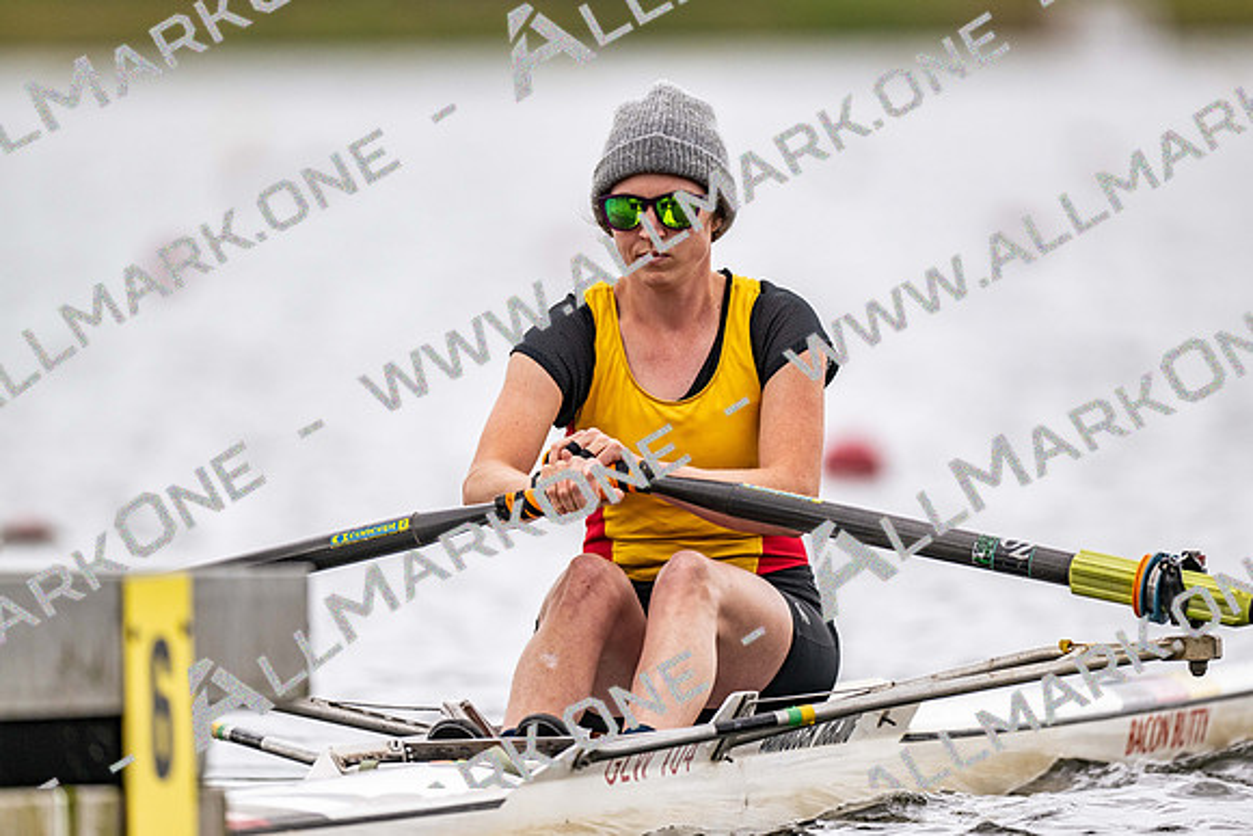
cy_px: 418
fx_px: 20887
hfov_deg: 3.4
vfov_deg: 2.3
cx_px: 626
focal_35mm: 600
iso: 560
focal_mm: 600
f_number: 4
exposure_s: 1/2500
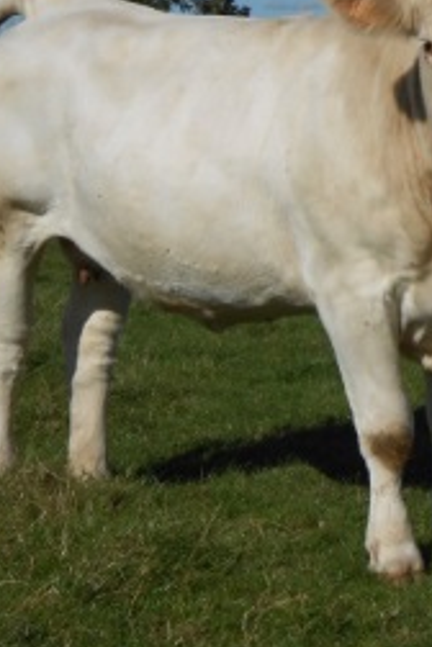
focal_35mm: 109
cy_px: 276
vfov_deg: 18.7
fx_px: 1962
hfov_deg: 12.5
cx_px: 339
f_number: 5.6
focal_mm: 11.3
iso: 80
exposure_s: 1/1250
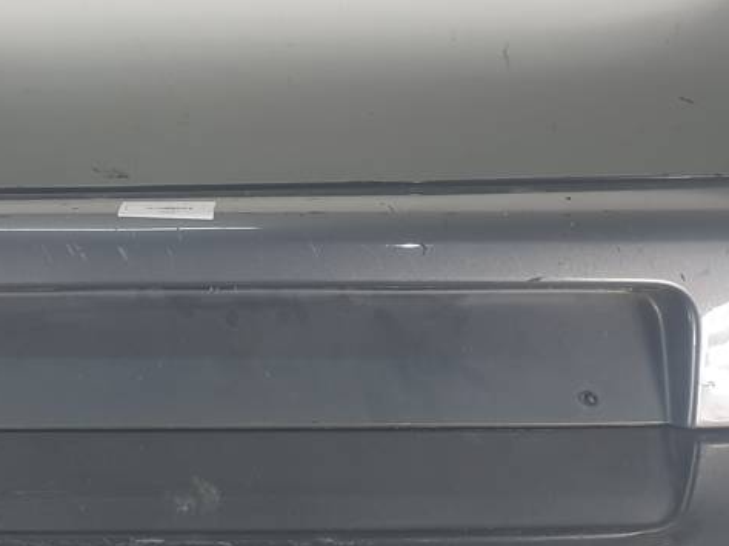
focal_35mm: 79
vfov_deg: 18.6
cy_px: 251
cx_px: 214
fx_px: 1663
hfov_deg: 24.5
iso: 80
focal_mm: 4.3
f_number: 2.4
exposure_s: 1/100
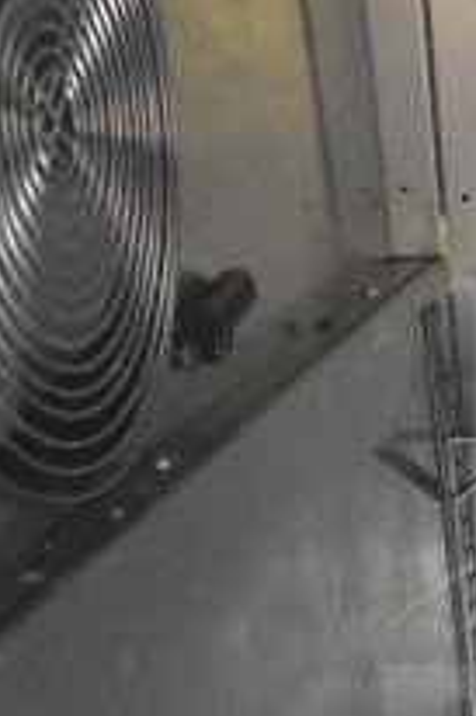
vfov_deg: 17.0
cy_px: 554
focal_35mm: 120
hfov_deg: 10.9
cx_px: 771
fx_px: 2384
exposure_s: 1/30
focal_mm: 18
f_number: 3.5
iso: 5600
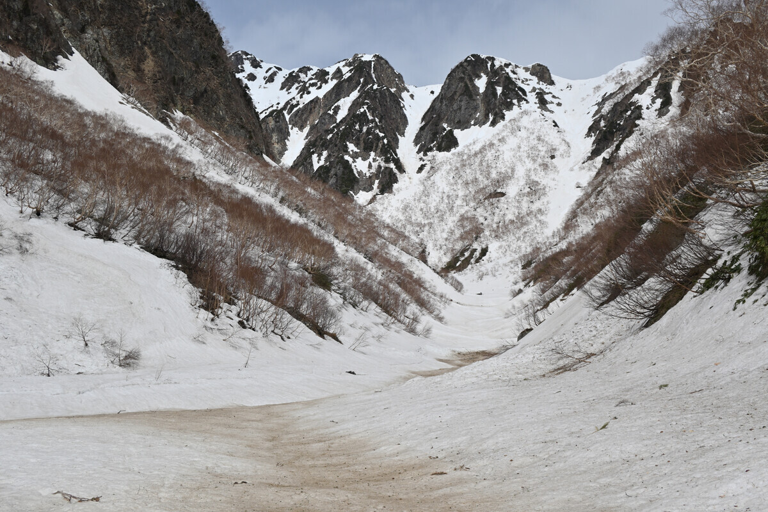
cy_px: 256
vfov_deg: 31.9
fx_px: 896
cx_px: 384
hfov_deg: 46.4
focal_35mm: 42
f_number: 6.3
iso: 100
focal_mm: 28
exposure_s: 1/1600
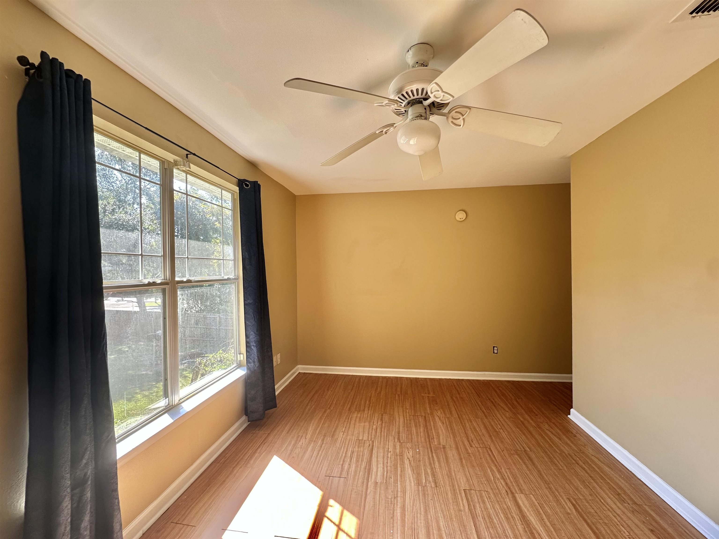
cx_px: 360
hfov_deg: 102.1
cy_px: 270
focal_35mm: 14
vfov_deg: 85.7
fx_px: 291
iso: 64
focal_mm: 2.22
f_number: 2.2
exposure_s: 1/99
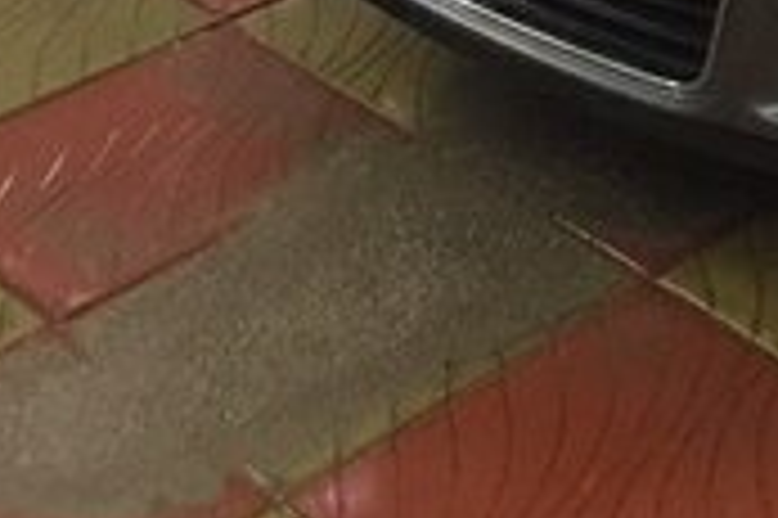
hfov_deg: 15.6
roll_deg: +0.1
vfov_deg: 11.0
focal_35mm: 115
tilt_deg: -19.9
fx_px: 2483
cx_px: 1340
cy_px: -475
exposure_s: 1/17
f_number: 2.2
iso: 160
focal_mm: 4.15
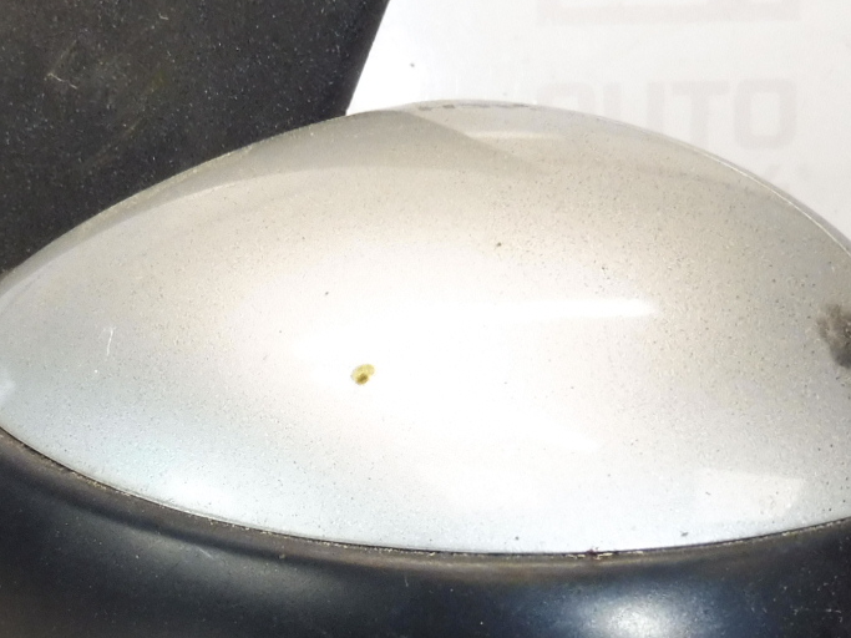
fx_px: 1770
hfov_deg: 26.7
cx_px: 219
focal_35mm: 72
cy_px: 420
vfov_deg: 20.4
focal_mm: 4.3
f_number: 3.5
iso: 200
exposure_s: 1/80
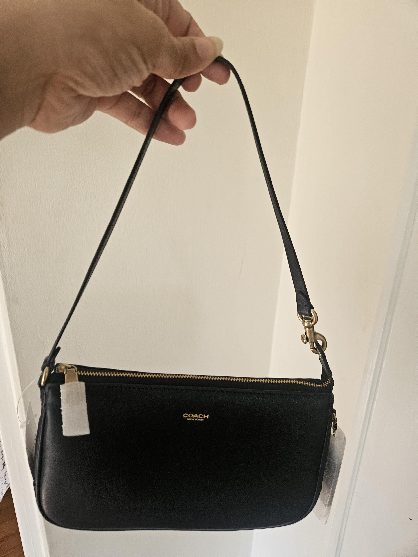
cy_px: 278
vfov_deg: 73.9
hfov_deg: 58.9
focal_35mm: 23
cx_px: 209
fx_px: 370
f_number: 1.8
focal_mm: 5.4
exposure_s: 1/200
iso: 320
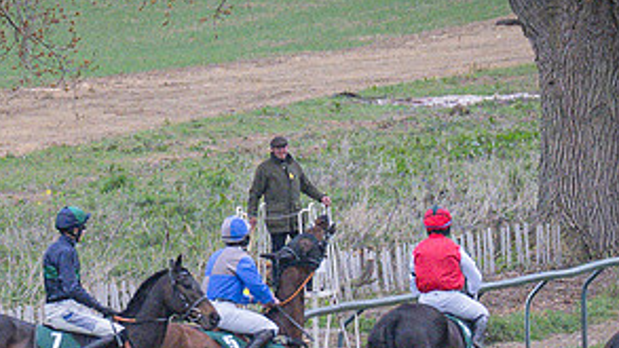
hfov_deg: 1.6
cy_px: 261
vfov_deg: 0.9
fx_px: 22509
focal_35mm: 1371
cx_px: 259
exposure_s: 1/1000
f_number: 4
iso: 1600
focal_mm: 200
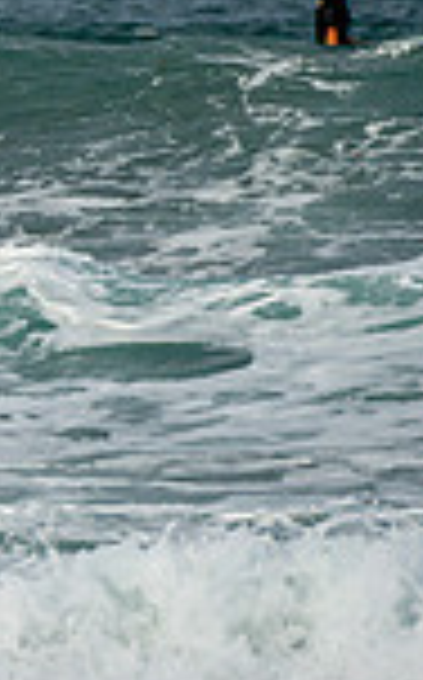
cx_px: -832
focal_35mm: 1216
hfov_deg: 1.1
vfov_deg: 1.7
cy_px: 29
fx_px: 22493
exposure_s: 1/800
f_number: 5.6
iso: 200
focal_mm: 200
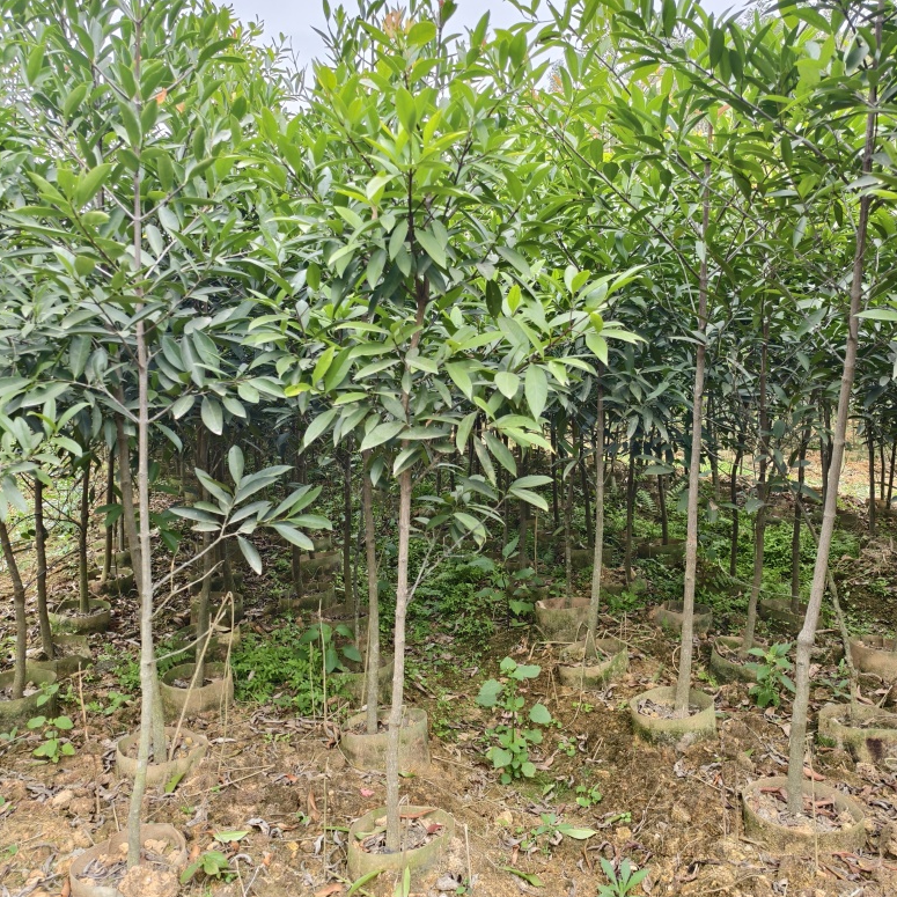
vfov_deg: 57.2
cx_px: 456
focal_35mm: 28
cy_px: 414
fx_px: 821
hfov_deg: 57.3
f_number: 1.57
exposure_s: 1/100
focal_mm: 5.6
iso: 124
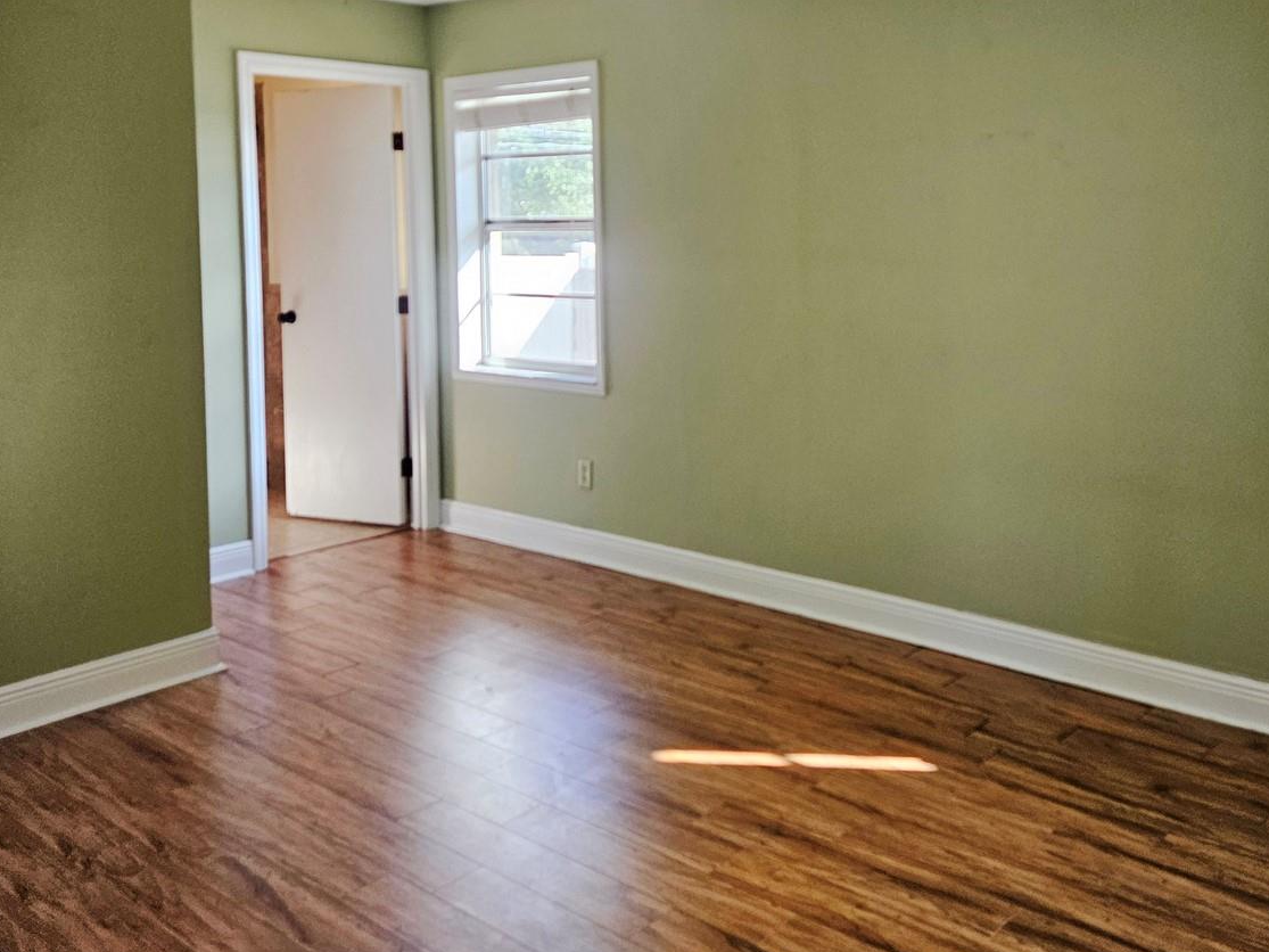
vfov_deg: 42.1
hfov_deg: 53.8
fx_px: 1210
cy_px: 281
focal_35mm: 33
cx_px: 884
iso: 200
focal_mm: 5.4
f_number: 1.8
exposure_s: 1/120
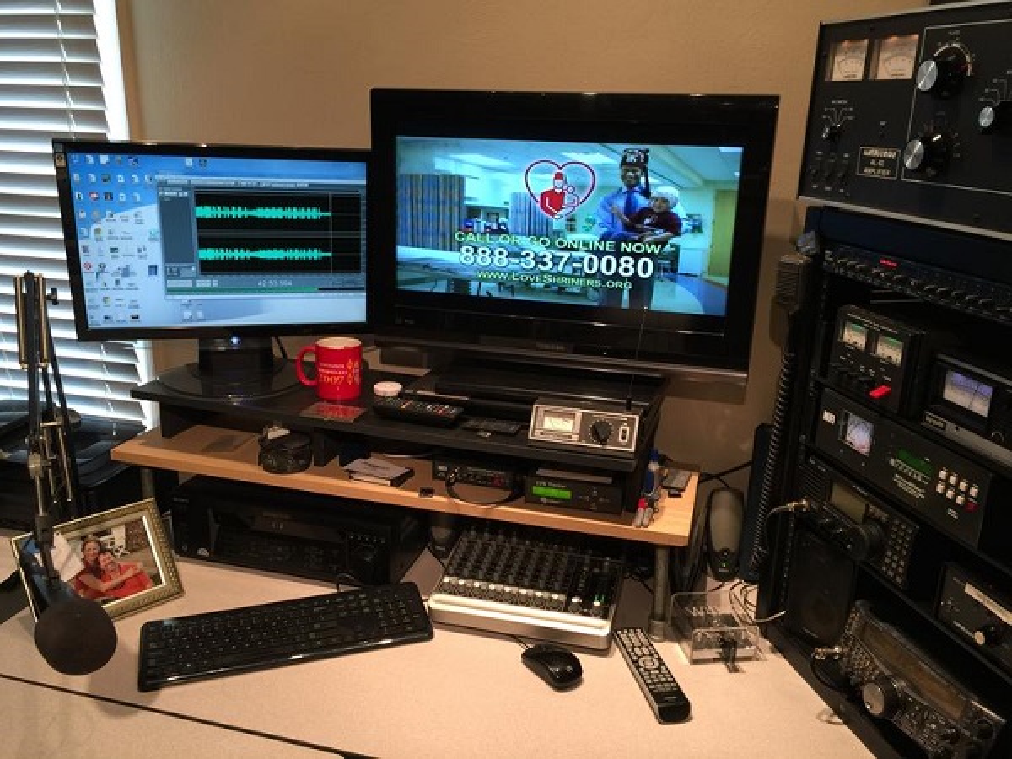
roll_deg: -1.6
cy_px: 380
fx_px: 848
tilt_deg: -16.1
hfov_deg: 61.7
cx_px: 506
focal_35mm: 29
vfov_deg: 48.2
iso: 32
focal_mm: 4.15
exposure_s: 1/15
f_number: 2.2
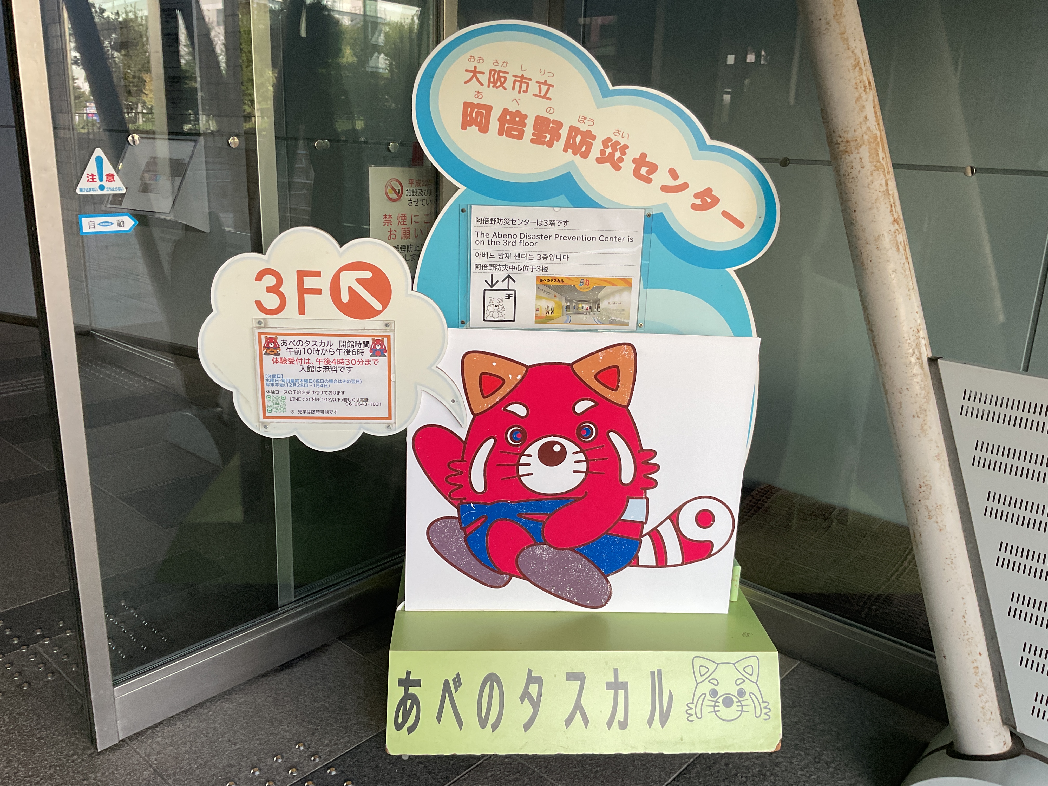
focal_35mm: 29
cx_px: 524
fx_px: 878
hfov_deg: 61.7
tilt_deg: -16.3
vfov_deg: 48.2
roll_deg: -1.1
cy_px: 393
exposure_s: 1/120
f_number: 1.8
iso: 50
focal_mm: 3
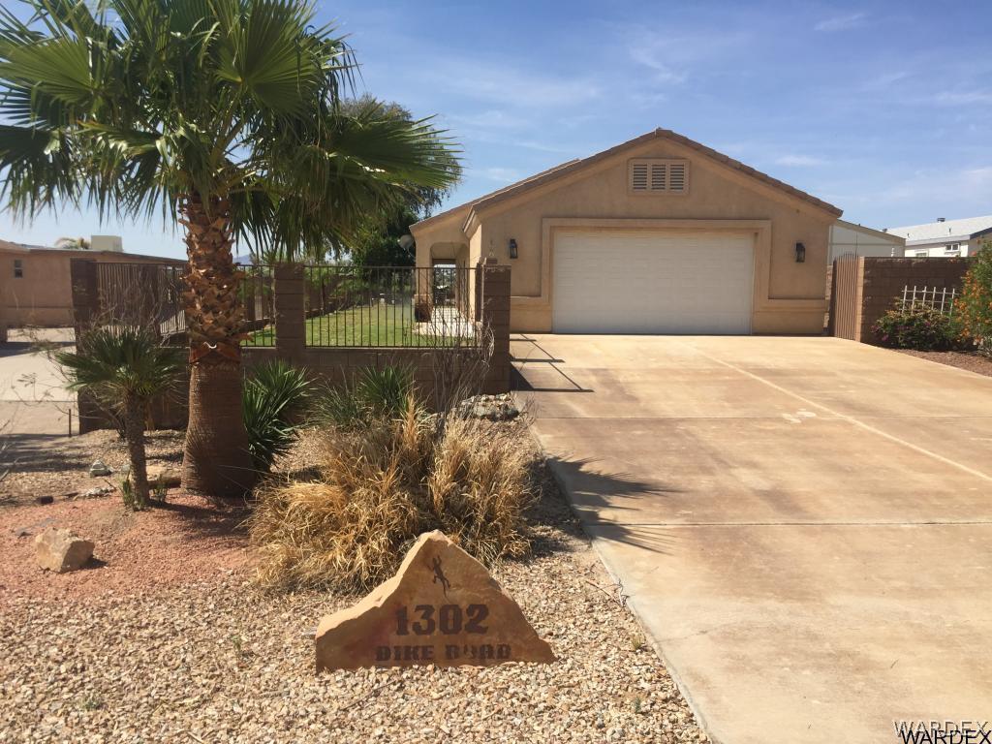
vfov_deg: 48.2
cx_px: 496
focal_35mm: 29
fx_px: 831
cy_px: 372
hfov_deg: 61.7
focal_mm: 4.15
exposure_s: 1/2198
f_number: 2.2
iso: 32
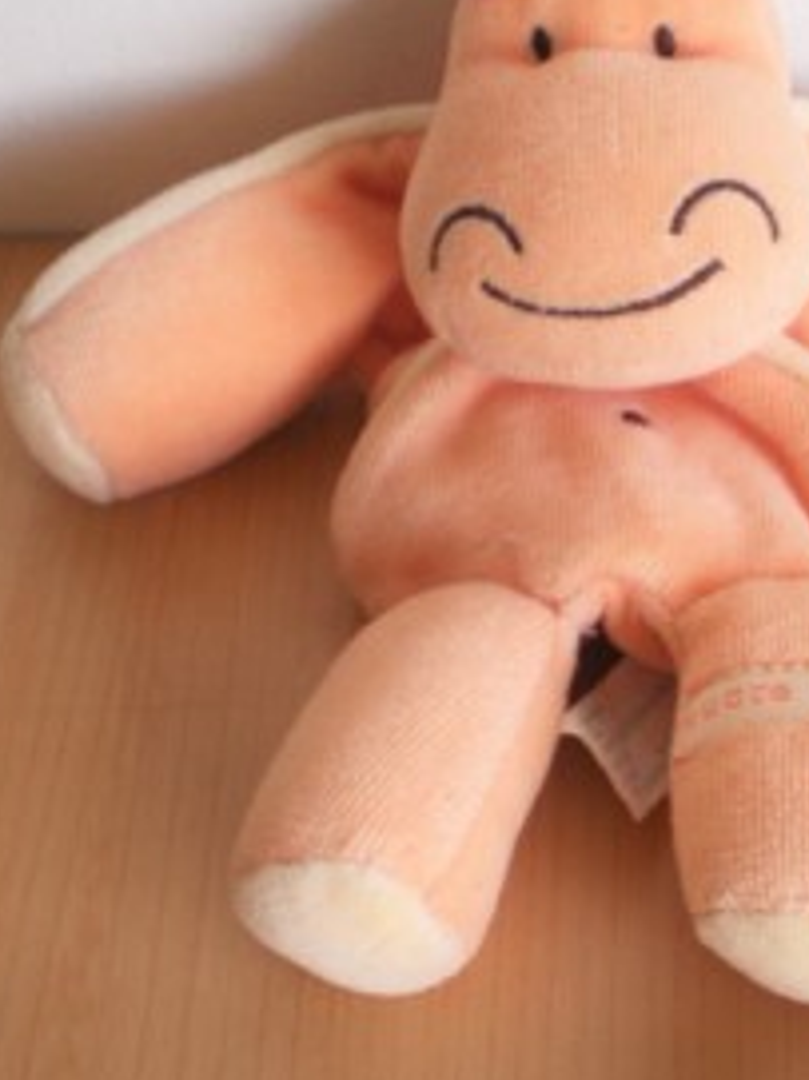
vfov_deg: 26.7
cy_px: 610
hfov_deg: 20.0
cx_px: 622
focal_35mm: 73
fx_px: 2277
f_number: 3.1
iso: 87
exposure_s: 1/56.8
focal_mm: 6.3
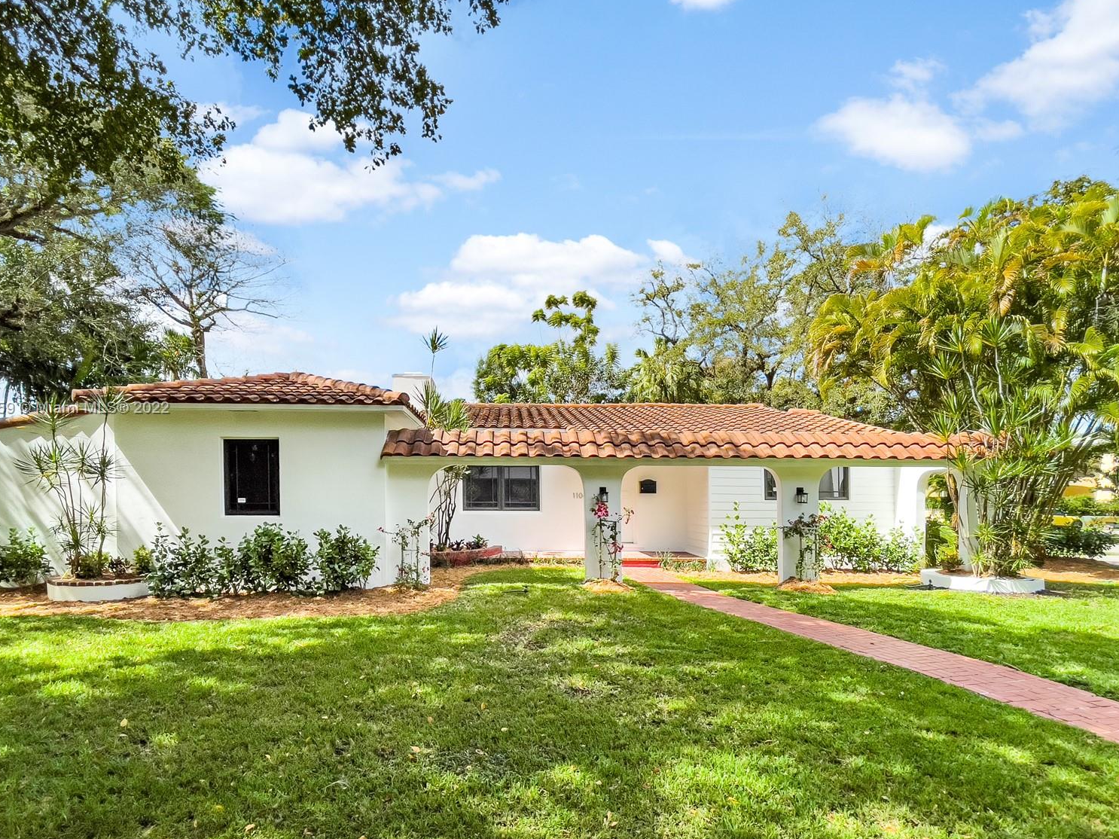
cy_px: 409
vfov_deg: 85.6
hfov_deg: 102.0
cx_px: 531
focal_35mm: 14
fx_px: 452
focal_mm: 1.54
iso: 25
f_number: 2.4
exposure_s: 1/950
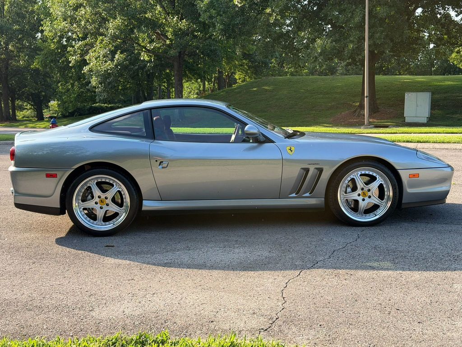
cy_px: 174
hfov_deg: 39.7
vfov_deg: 30.3
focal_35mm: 48
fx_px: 641
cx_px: 231
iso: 100
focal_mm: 6.76
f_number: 1.78
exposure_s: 1/1116
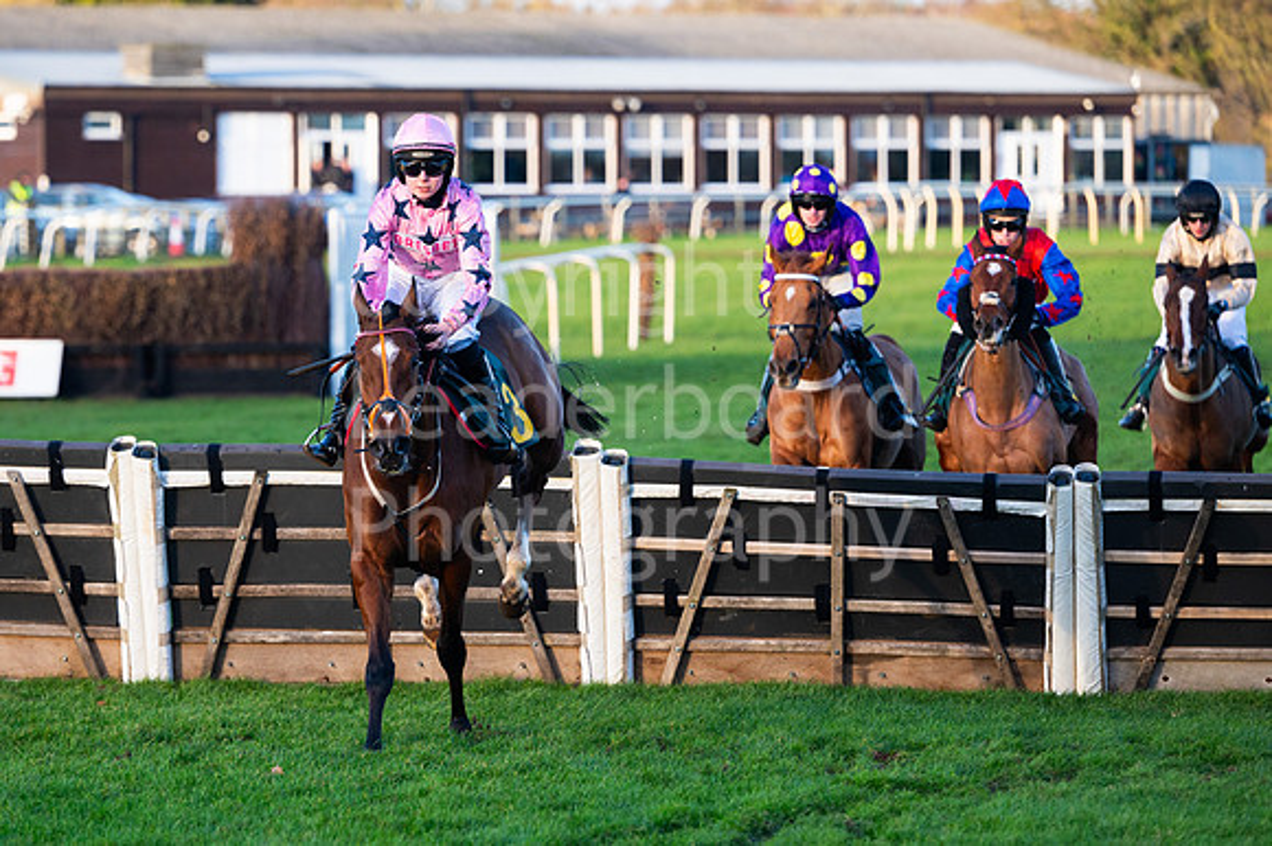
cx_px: 538
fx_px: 7201
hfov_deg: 10.1
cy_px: 396
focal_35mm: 204
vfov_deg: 6.7
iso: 800
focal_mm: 165
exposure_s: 1/1600
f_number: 3.5
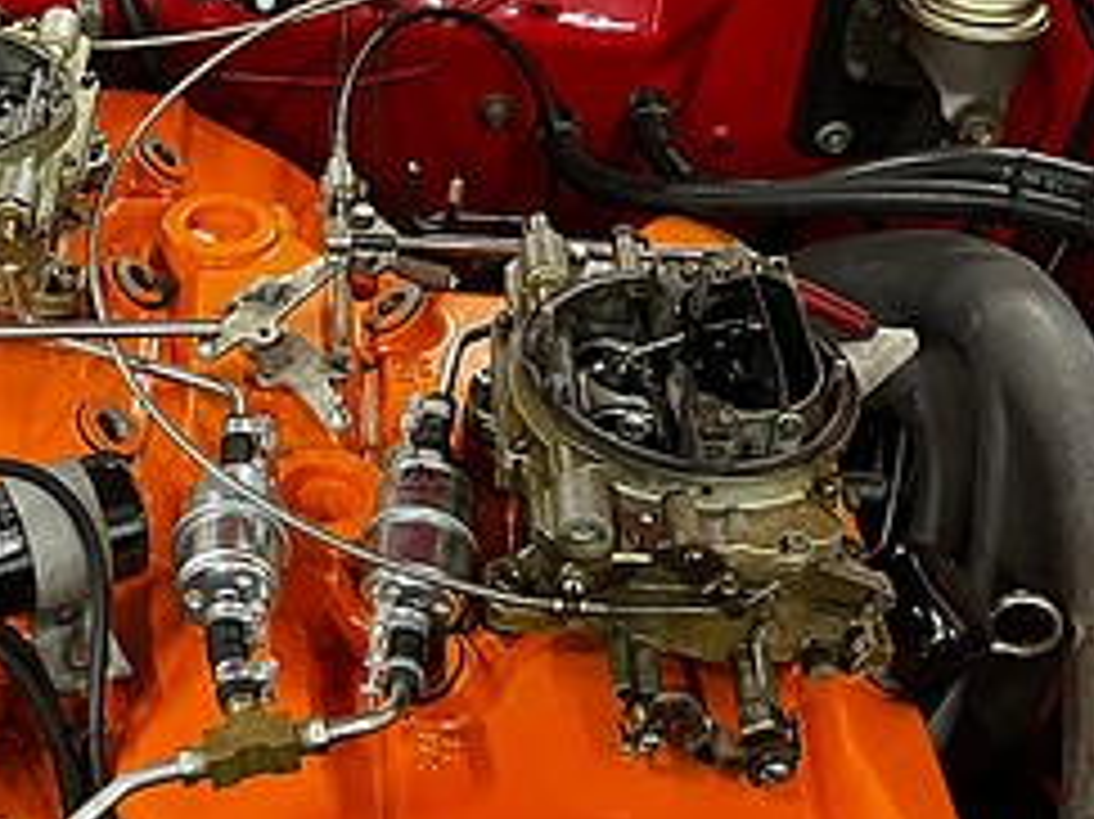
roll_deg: -4.6
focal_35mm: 62
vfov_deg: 23.2
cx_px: 315
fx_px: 1958
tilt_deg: -31.3
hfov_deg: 30.8
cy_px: 128
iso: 500
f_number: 1.6
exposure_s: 1/54
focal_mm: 5.1
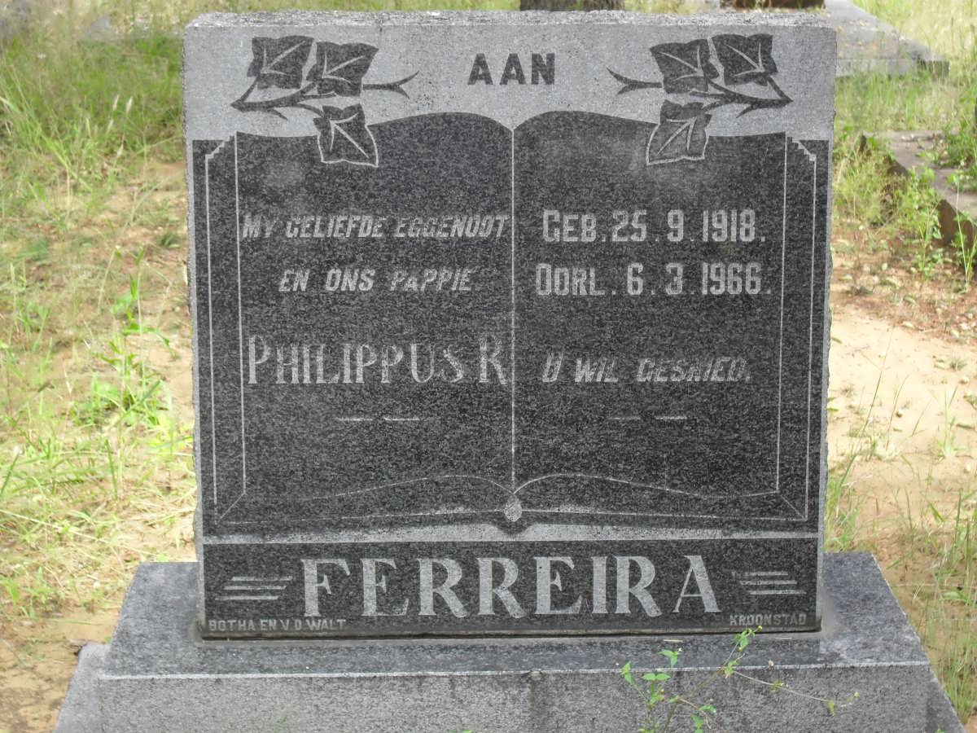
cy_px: 366
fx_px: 1863
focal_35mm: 66
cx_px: 488
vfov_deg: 22.3
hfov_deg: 29.4
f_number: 4.6
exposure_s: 1/90
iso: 100
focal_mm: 11.7
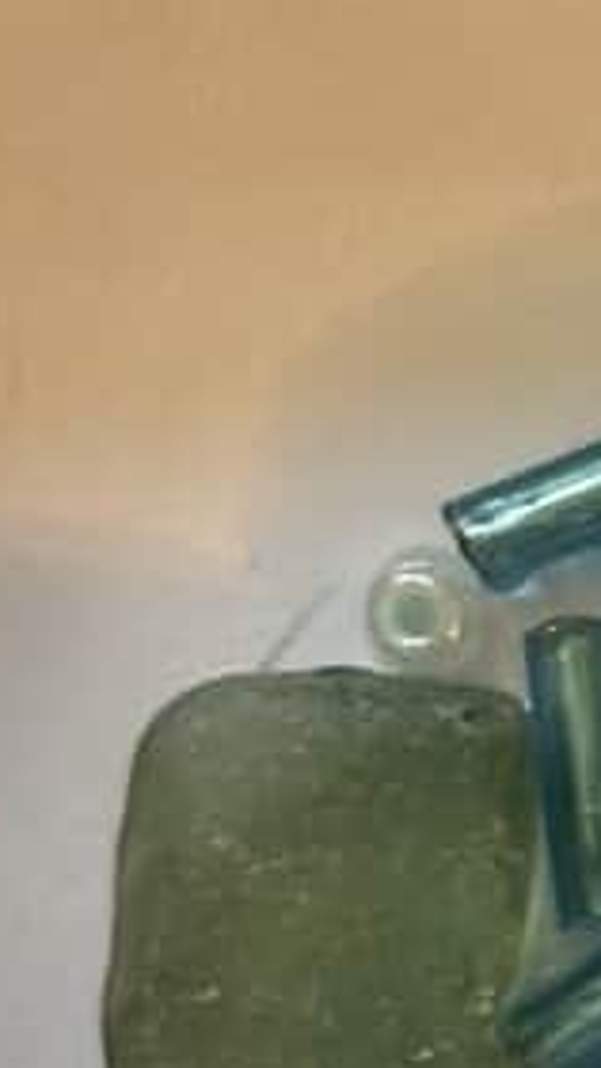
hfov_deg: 4.0
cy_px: 1513
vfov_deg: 7.3
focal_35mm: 290
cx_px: 1940
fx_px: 8218
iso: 250
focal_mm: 5.96
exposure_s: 1/33
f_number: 1.6
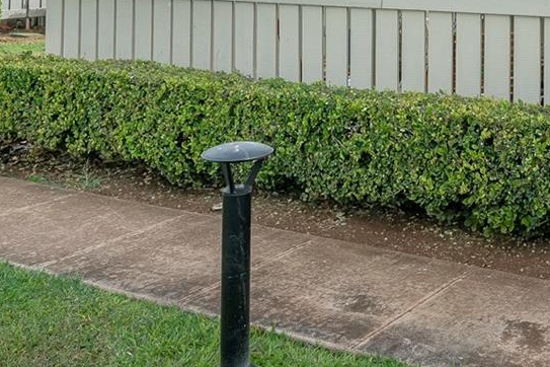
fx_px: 855
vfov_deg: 22.4
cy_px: -71
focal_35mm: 56
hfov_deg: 31.8
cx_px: 594
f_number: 8
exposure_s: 1/1250
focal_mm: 19
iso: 320
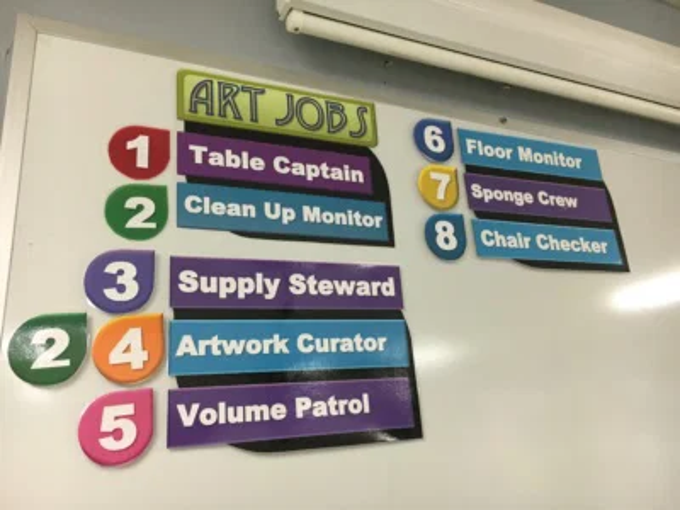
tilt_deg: +16.0
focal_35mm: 29
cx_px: 340
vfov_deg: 48.2
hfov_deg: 61.7
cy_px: 255
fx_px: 570
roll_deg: +2.5
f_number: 2.2
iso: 125
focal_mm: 4.15
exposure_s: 1/30
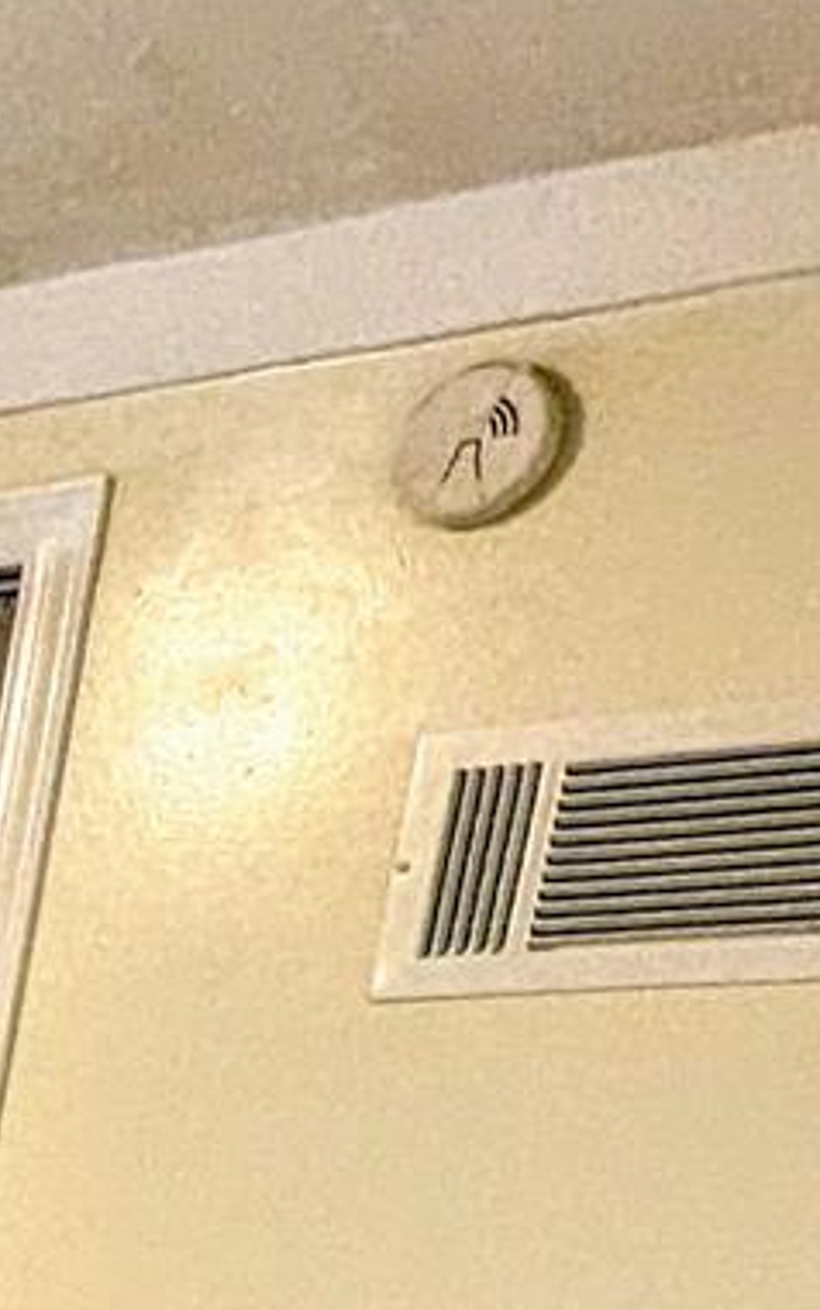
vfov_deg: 21.0
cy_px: 2220
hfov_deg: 11.2
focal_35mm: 74
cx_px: -1612
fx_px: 2642
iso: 137
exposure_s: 1/120
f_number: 2.2
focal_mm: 1.95
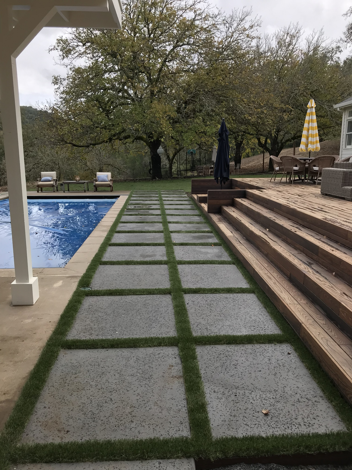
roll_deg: -0.1
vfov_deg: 63.4
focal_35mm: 28
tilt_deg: -10.2
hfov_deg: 49.7
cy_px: 235
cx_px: 176
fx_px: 380
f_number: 1.8
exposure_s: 1/515
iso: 20
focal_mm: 3.99
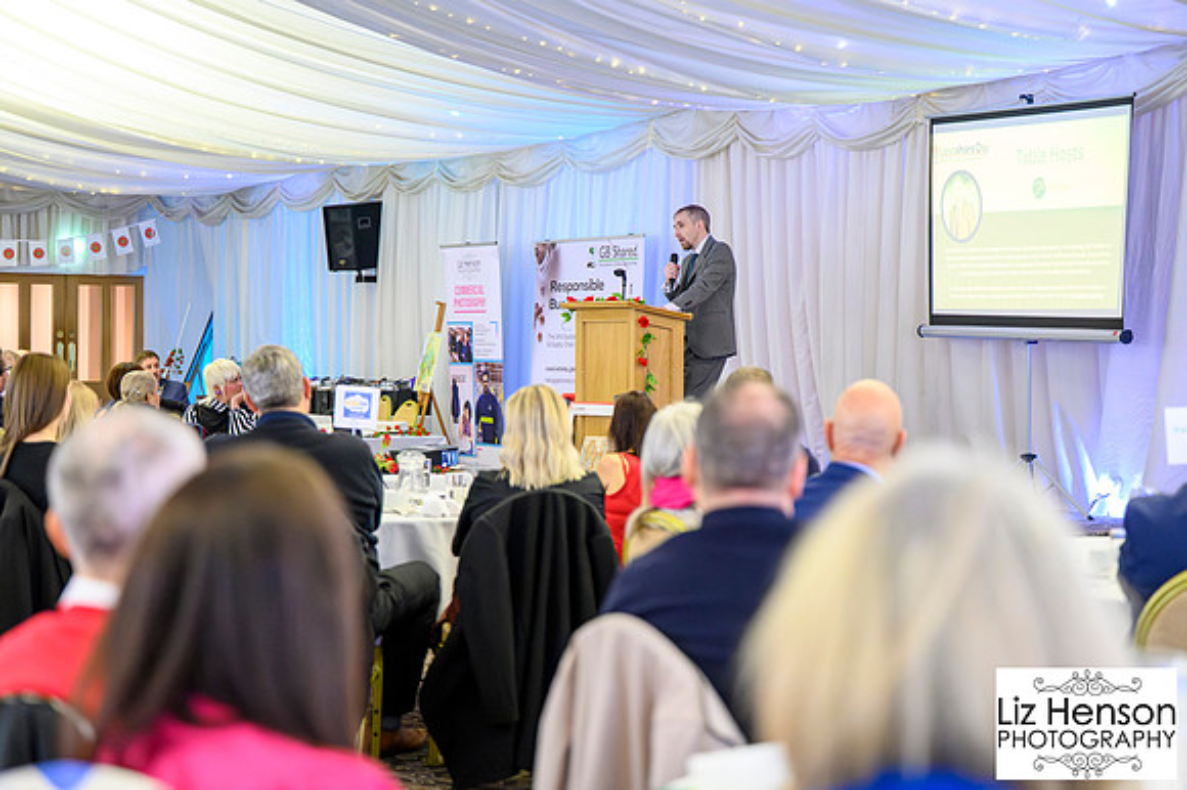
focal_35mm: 70
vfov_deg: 19.4
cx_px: 594
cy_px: 395
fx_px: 2307
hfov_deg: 28.9
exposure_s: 1/200
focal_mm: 70
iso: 12800
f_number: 2.8
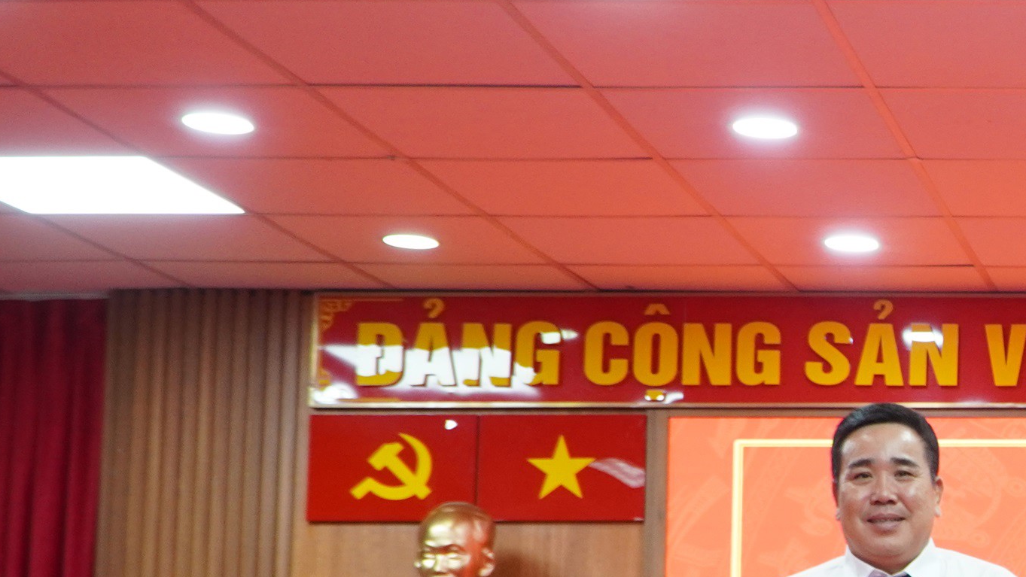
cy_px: 557
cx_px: 1272
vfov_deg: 14.4
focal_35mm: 83
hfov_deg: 23.2
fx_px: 2258
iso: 800
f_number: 4.5
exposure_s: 1/80
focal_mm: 20
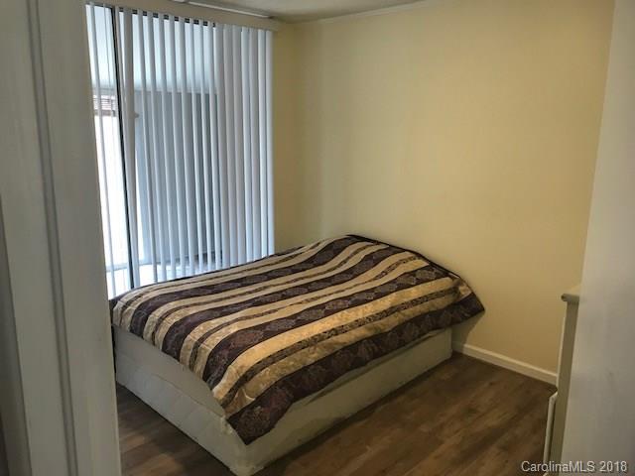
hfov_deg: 63.4
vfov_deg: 49.7
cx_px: 318
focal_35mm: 28
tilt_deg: -11.6
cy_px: 238
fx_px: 514
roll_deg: -1.2
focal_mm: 3.99
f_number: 1.8
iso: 40
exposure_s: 1/30
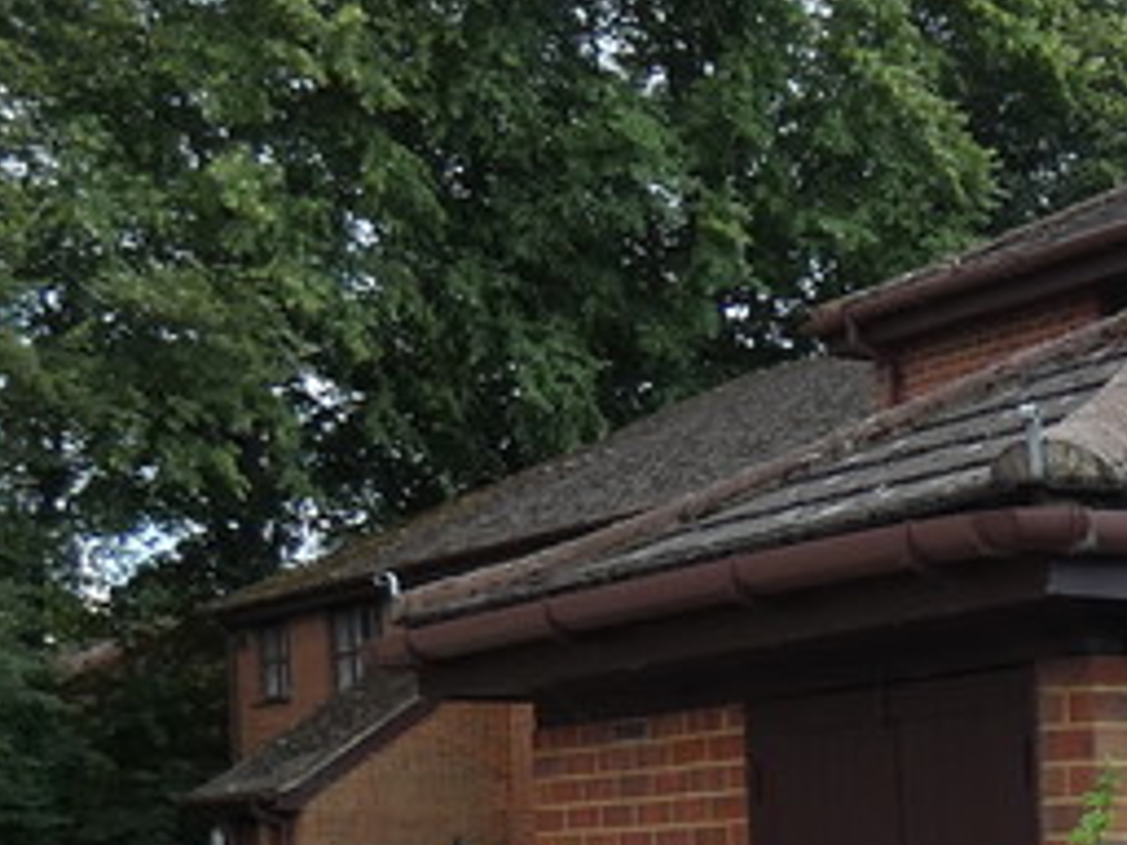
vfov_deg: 17.7
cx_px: 1845
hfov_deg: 19.9
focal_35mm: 80
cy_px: 981
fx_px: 2605
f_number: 3.5
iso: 80
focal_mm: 3.6
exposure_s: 1/250
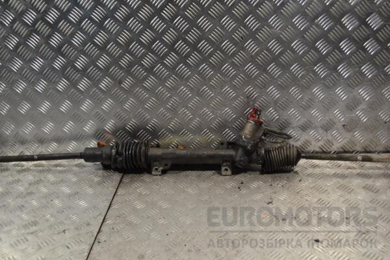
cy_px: 130
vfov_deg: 34.2
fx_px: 422
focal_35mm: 39
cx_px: 195
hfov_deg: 49.6
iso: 400
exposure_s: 1/125
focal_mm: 26
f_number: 5.6
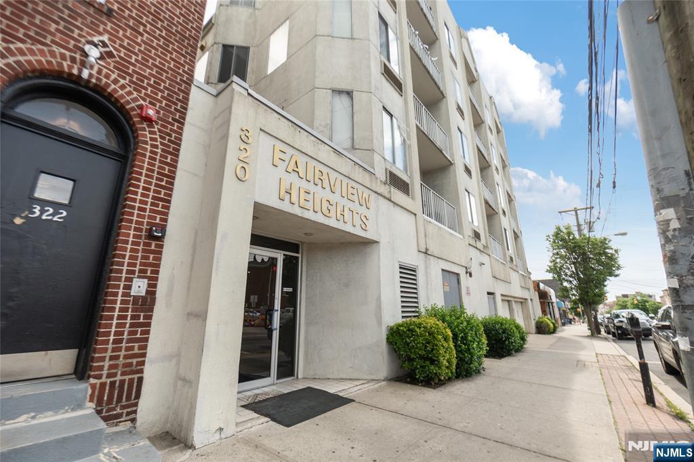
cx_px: 347
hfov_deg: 100.4
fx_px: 289
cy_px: 231
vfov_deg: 77.3
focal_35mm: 15
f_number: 5.6
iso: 100
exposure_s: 1/320
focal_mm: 10
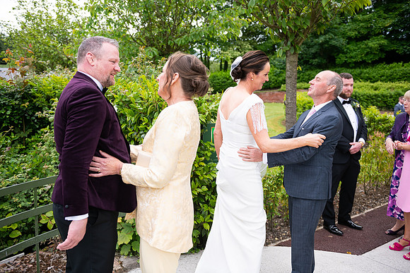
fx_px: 365
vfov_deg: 41.1
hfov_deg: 58.7
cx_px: 205
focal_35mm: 32
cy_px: 136
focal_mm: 32
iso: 250
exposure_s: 1/1600
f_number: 3.5
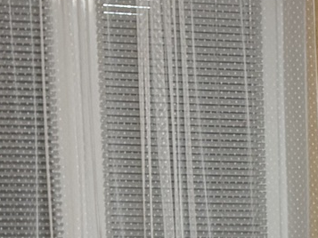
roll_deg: +0.5
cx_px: 444
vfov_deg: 9.3
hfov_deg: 12.7
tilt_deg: -10.8
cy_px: 484
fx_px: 1369
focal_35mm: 149
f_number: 1.6
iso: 125
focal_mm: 5.96
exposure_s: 1/80
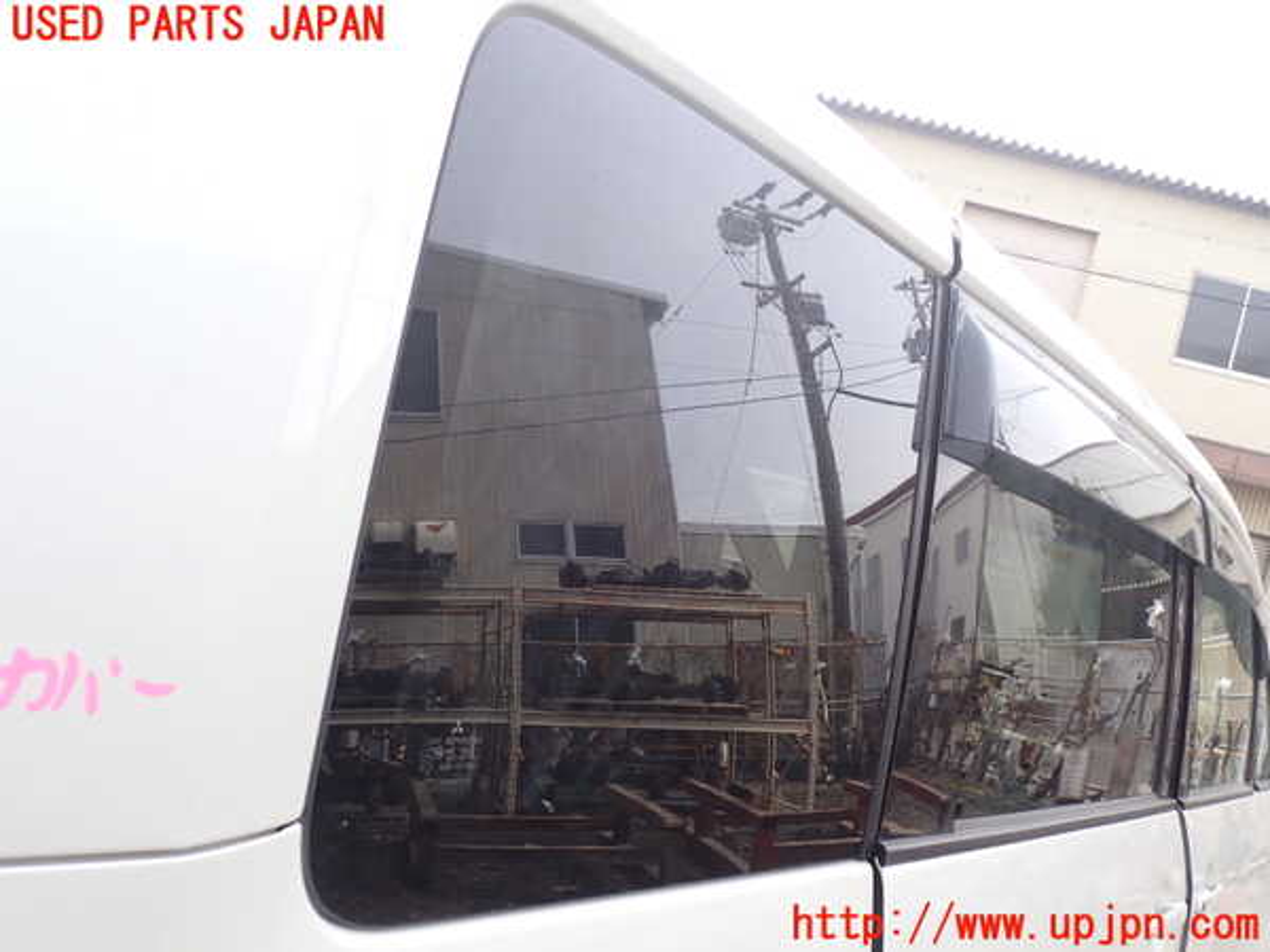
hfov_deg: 60.0
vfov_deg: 46.8
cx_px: 635
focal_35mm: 30
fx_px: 1101
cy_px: 476
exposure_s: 1/320
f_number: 3.2
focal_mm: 5.4
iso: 100
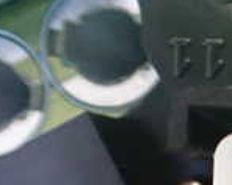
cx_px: 409
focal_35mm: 119
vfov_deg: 12.8
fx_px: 816
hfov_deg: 14.4
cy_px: 187
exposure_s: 1/100
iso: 800
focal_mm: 5.4
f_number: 2.3
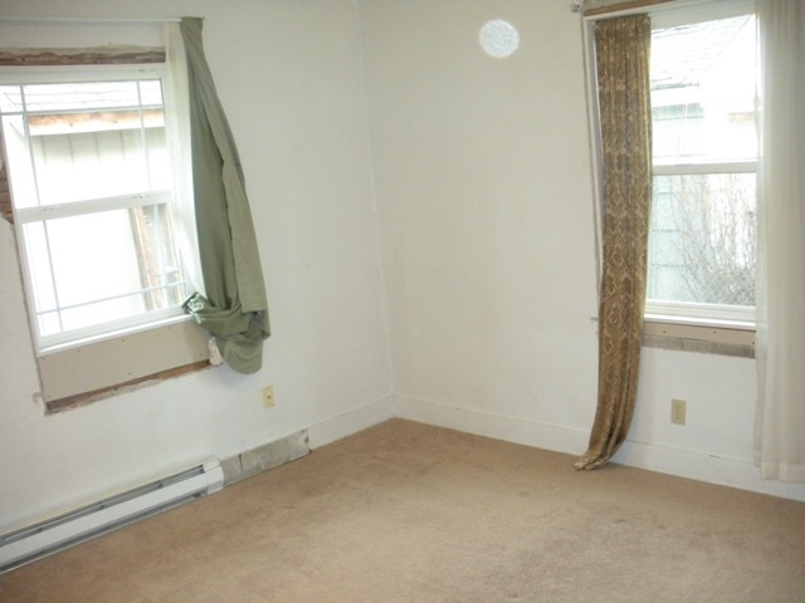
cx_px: 402
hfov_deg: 52.6
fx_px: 814
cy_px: 302
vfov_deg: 40.7
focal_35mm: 35
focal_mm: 6.3
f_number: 3.5
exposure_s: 1/30
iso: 400
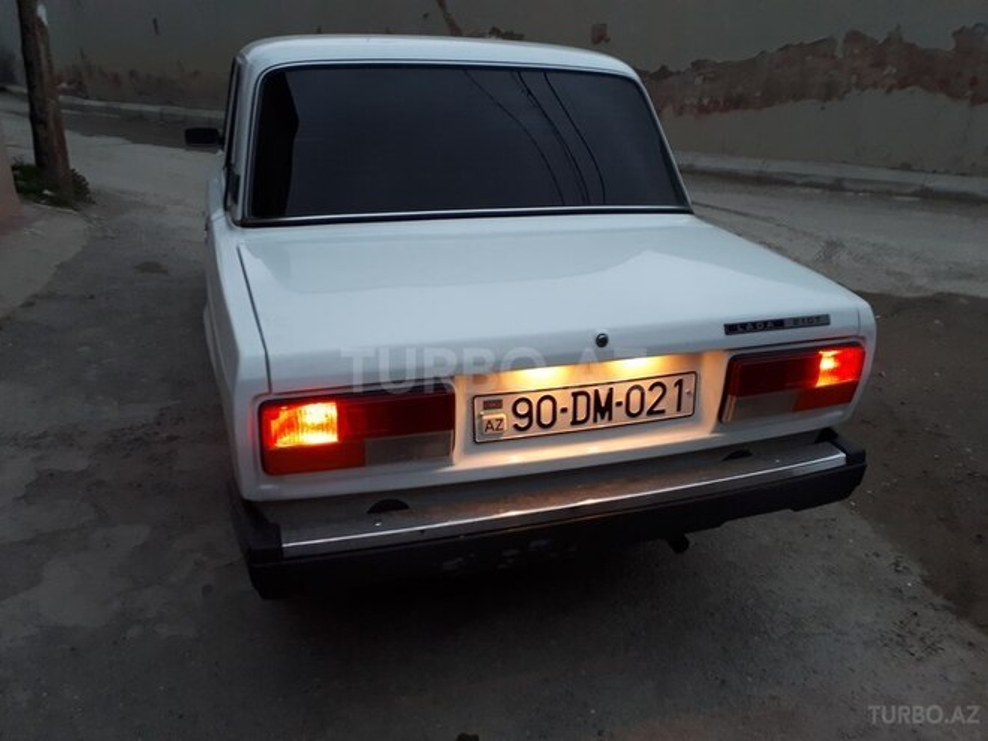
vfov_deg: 51.4
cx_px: 494
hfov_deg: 65.3
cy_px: 370
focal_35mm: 27
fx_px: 771
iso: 200
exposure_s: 1/25
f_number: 1.9
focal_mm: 3.6
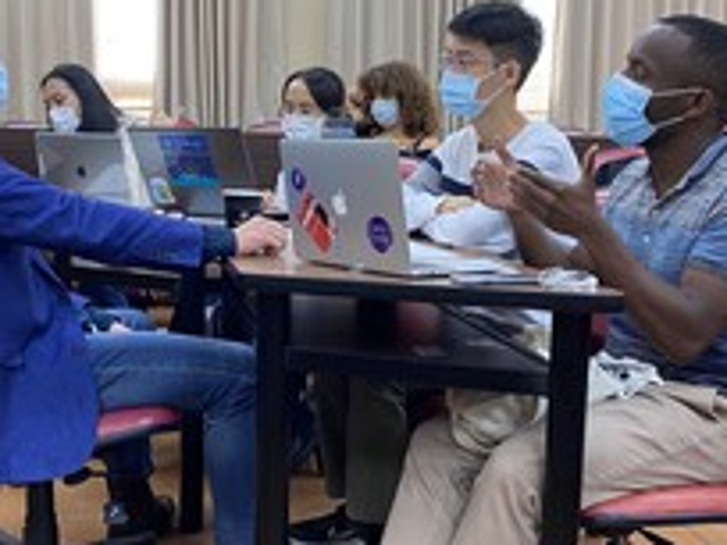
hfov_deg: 37.3
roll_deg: -0.9
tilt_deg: -8.4
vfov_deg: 28.6
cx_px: 282
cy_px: 292
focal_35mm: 51
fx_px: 1071
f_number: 1.8
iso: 100
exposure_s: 1/60
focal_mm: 4.25
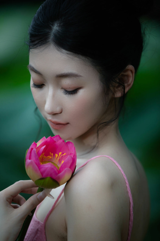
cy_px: 120
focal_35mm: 154
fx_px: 1027
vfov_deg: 13.3
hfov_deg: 8.9
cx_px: 80
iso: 100
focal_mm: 155
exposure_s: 1/400
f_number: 2.8
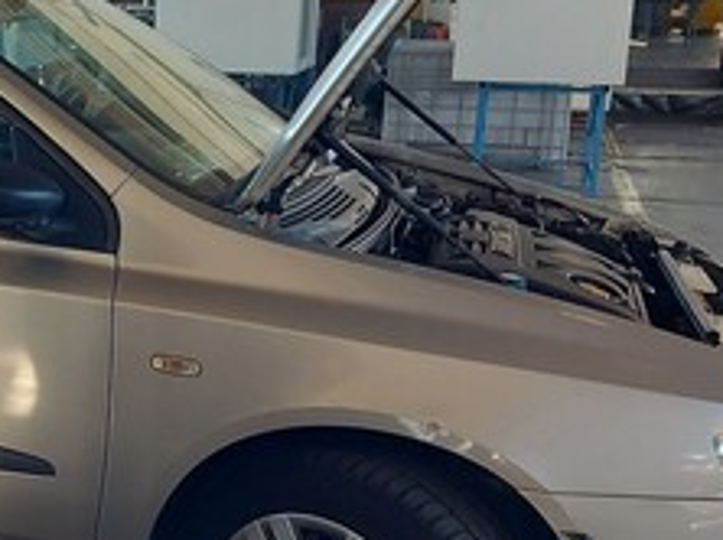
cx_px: -88
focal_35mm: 65
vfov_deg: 22.5
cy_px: 224
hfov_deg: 27.2
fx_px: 1356
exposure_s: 1/50
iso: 125
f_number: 1.8
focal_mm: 5.23
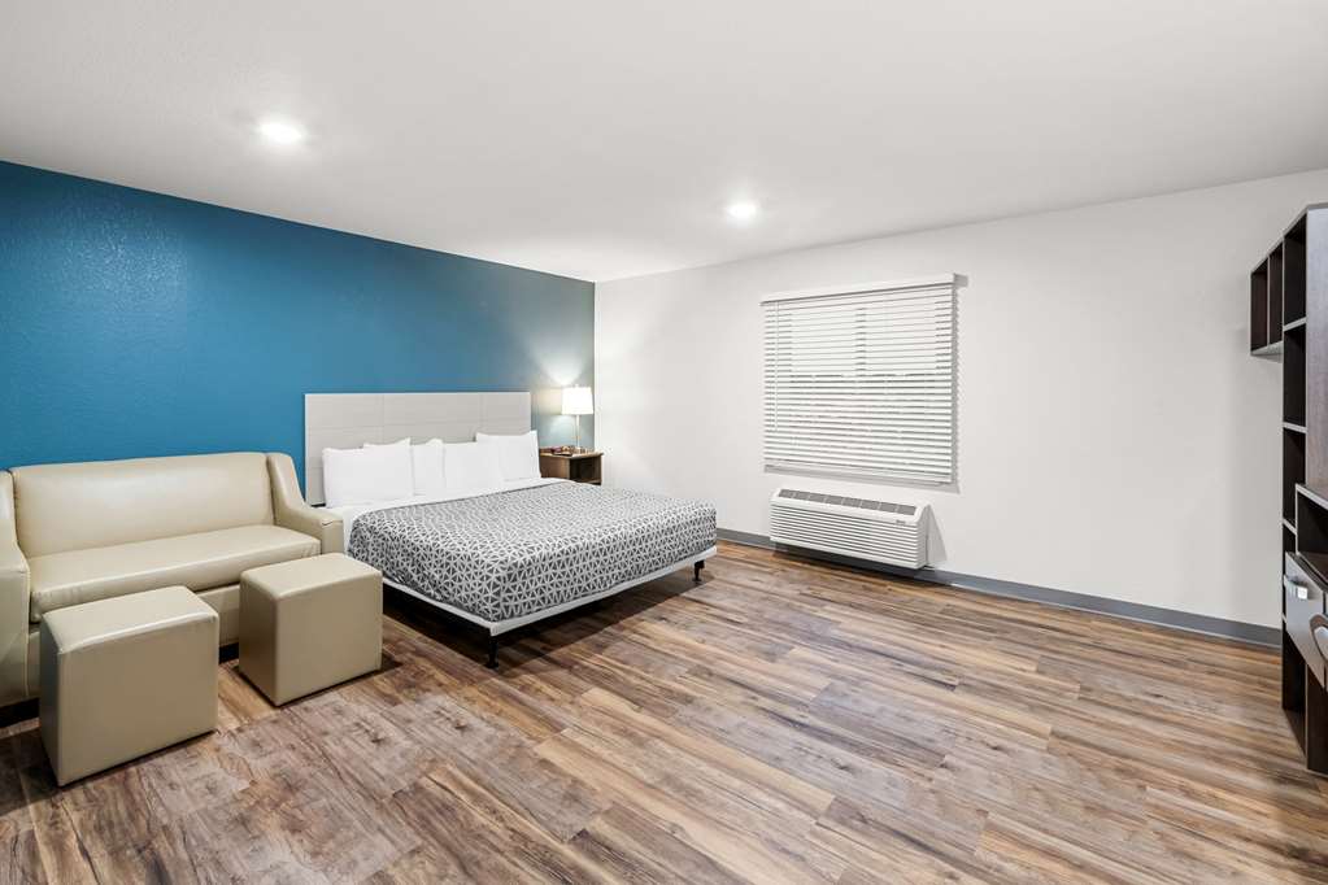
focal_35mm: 15
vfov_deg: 77.3
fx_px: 553
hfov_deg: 100.4
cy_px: 442
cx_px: 664
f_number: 8
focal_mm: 15
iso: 400
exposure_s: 1/1.25
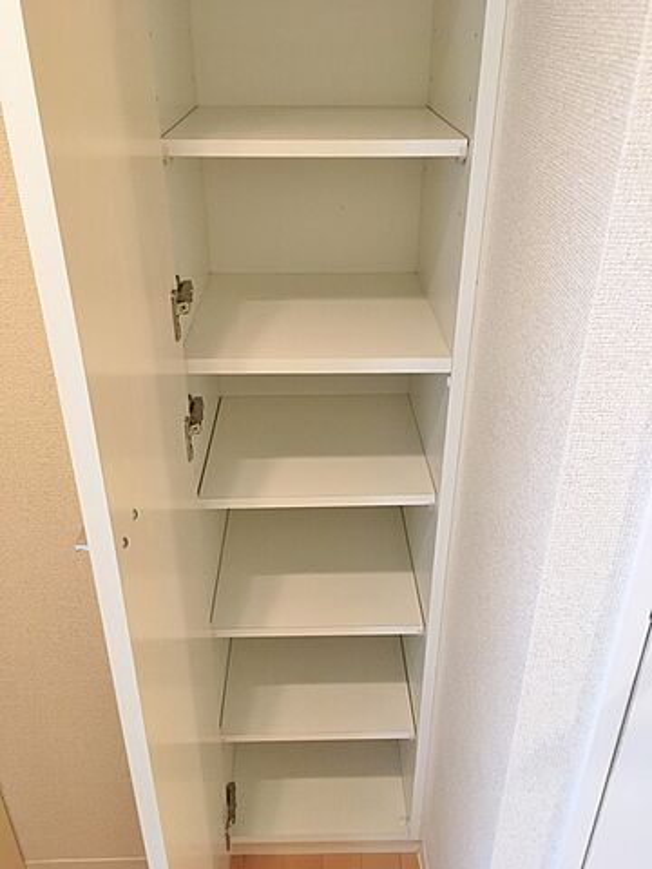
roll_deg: -0.4
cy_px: 434
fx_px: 728
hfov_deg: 48.2
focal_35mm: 29
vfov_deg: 61.7
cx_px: 326
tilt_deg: -28.6
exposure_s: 1/33
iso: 125
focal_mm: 4.15
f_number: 2.2
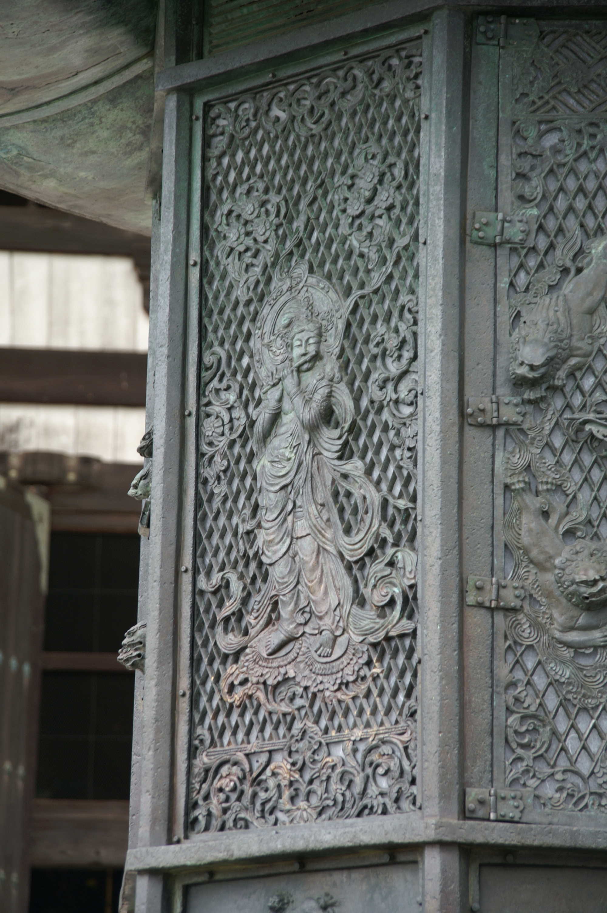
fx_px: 3800
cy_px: 456
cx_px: 304
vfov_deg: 13.7
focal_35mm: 150
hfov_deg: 9.1
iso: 100
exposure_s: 1/80
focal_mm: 100
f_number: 5.6
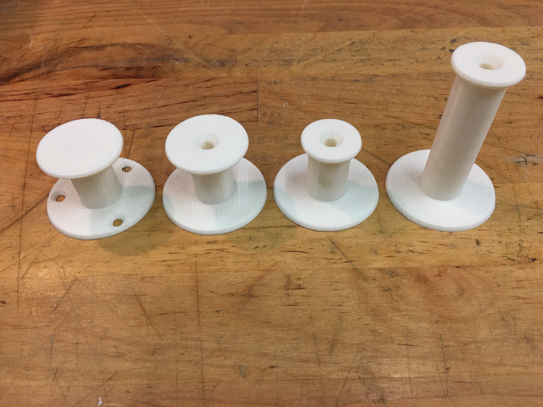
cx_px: 272
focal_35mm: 29
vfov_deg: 48.2
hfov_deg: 61.7
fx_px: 455
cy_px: 204
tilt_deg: -51.7
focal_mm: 4.15
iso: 40
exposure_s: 1/15
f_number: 2.2
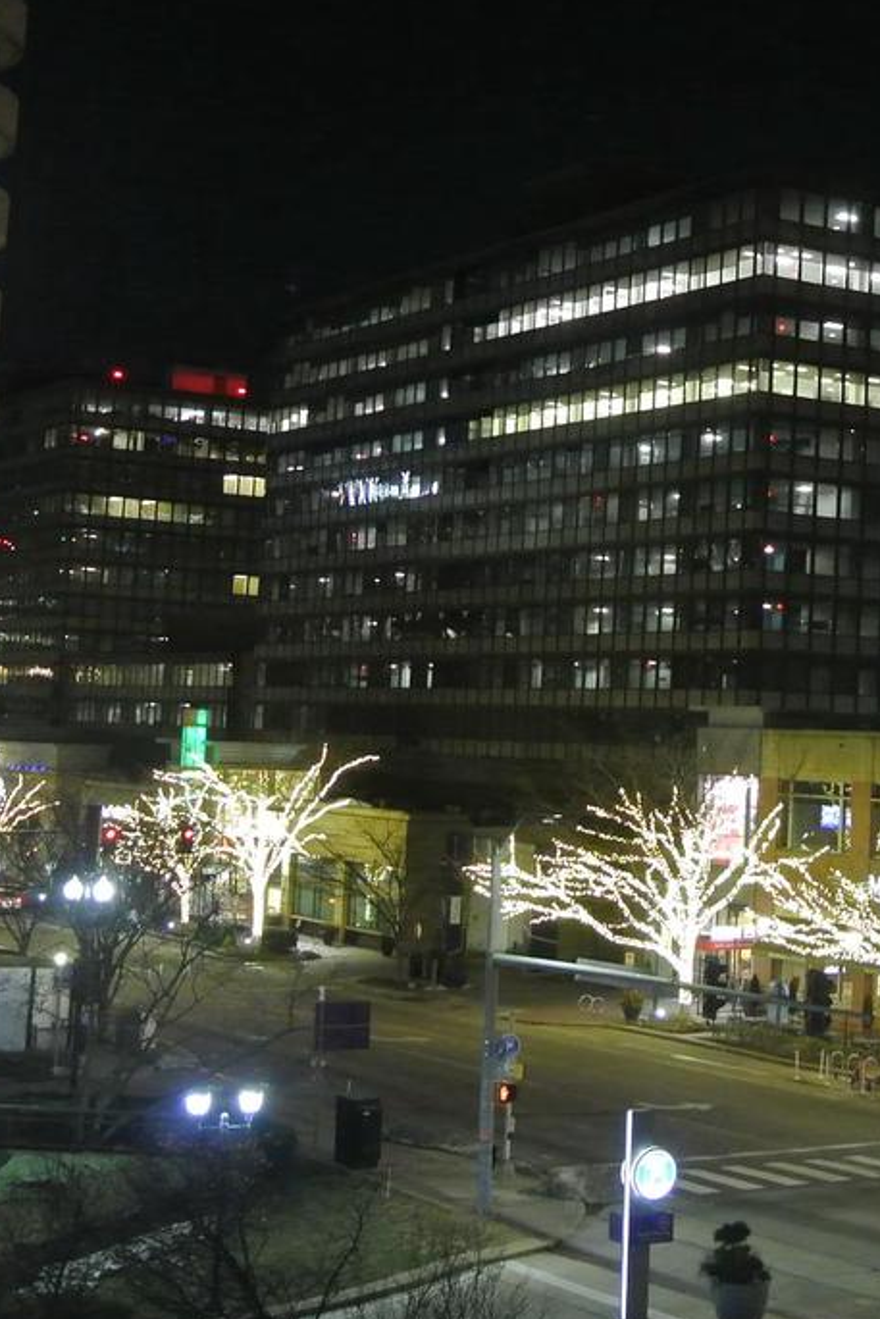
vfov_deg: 32.6
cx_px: 932
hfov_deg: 21.3
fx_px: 2235
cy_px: 453
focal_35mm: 61
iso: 1600
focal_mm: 11
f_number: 3.5
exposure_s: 1/10
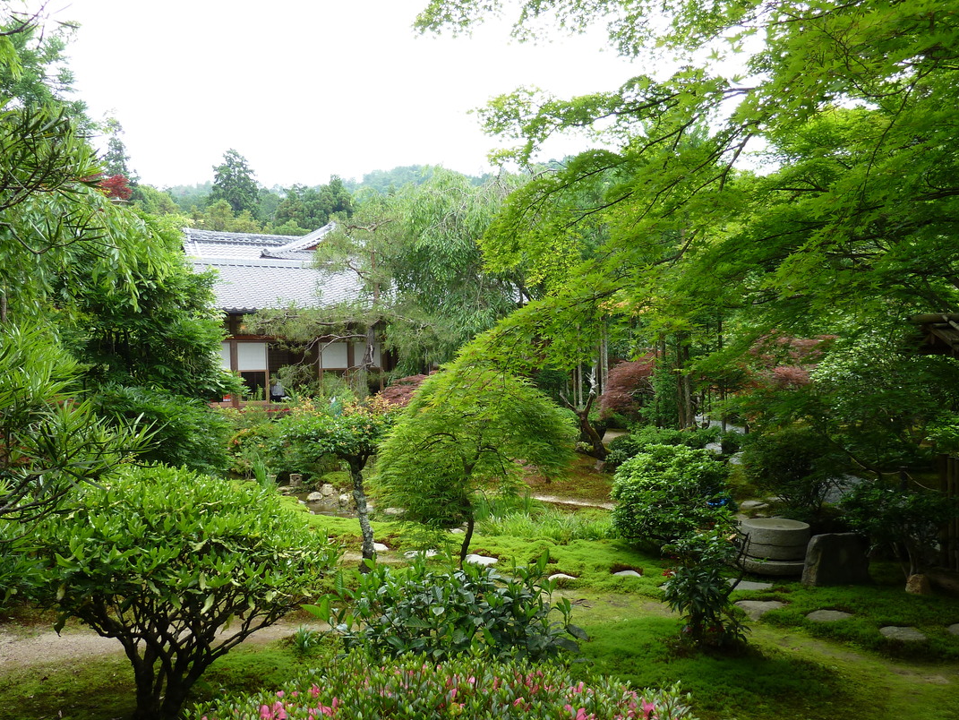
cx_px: 481
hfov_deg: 63.4
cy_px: 400
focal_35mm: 28
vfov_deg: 49.7
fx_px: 776
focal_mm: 4.1
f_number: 3.3
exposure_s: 1/50
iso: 80
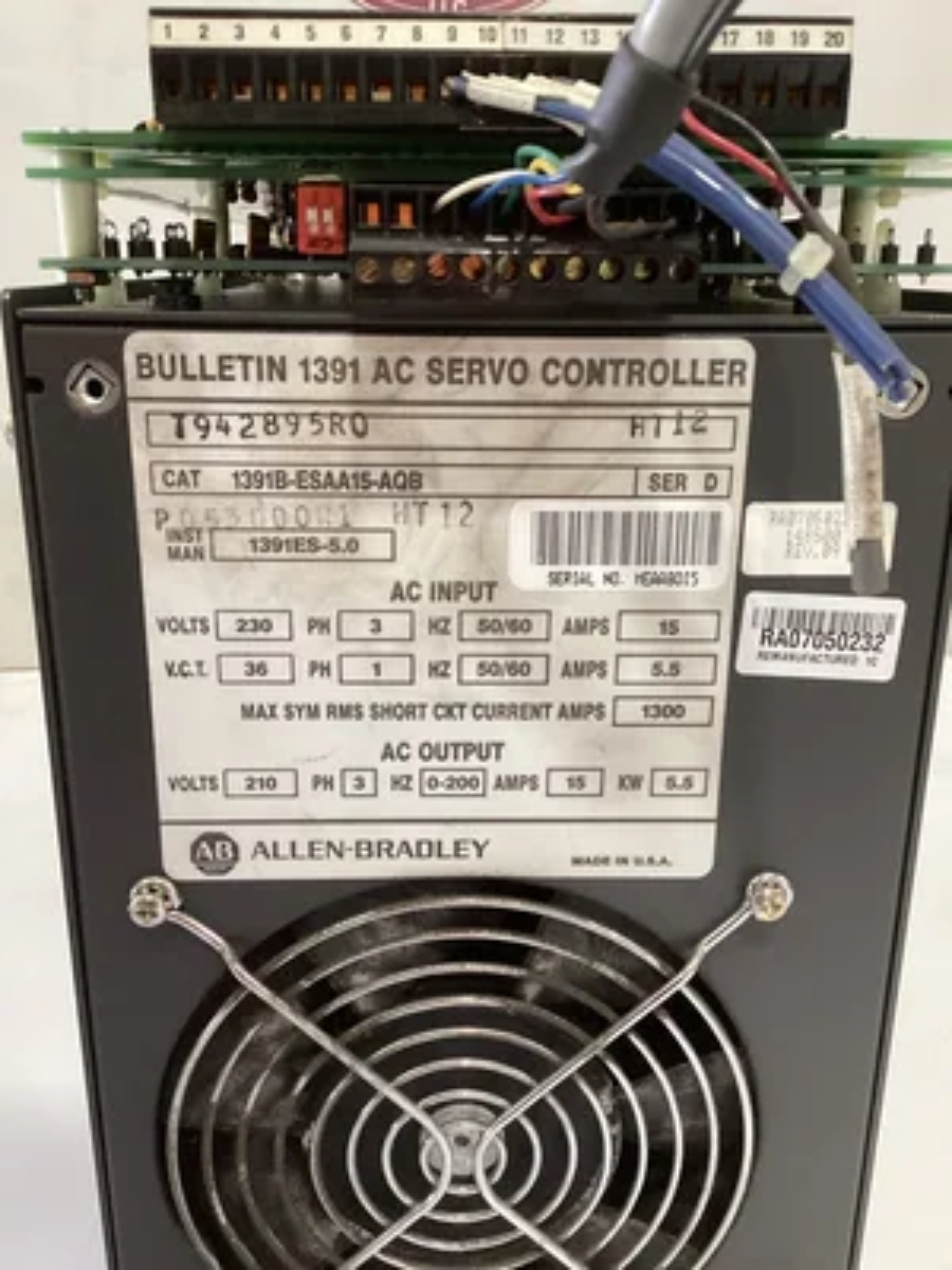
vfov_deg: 58.4
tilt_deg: -15.9
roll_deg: +1.0
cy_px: 635
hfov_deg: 45.4
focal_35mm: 31
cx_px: 476
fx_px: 1137
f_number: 2.4
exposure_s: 1/50
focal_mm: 3.3
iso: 160
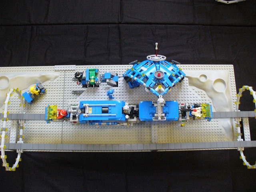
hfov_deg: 50.1
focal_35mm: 37
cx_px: 128
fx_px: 274
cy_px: 96
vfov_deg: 38.7
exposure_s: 1/30
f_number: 2.8
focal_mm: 6.1
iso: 400
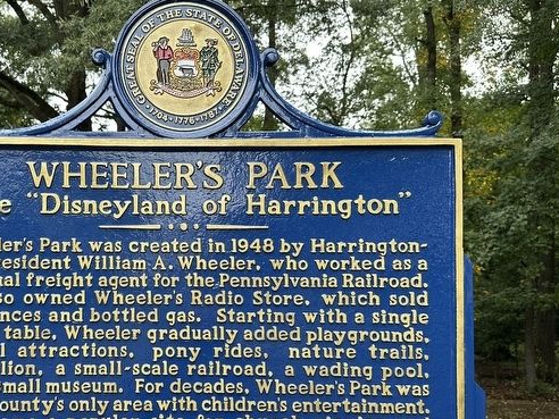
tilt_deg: +2.4
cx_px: 174
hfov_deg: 46.9
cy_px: 286
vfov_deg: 36.4
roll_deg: -0.2
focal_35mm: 39
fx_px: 630
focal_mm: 6.86
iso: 125
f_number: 1.78
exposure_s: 1/121
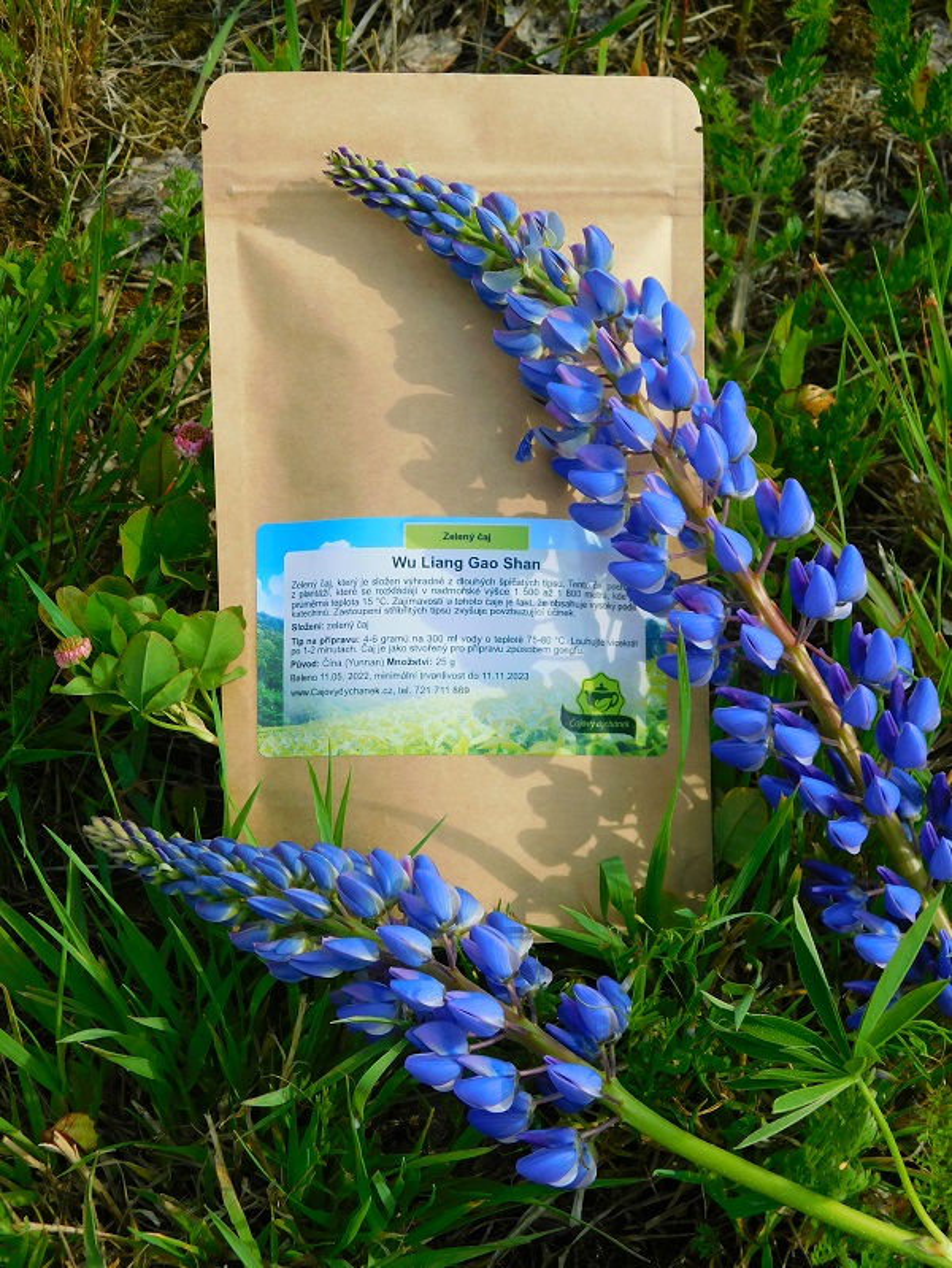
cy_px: 634
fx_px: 1869
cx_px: 476
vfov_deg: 37.5
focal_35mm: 51
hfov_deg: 28.6
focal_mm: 9
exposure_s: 1/800
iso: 125
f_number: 3.8
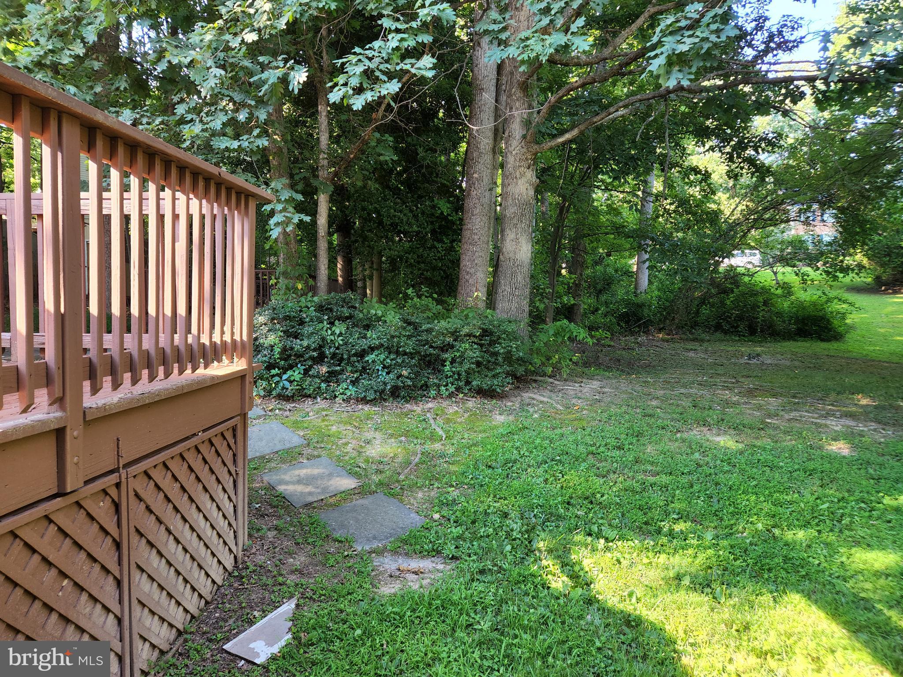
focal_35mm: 23
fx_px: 600
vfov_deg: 58.9
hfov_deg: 73.9
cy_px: 338
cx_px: 452
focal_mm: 5.4
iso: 160
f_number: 1.8
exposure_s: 1/180
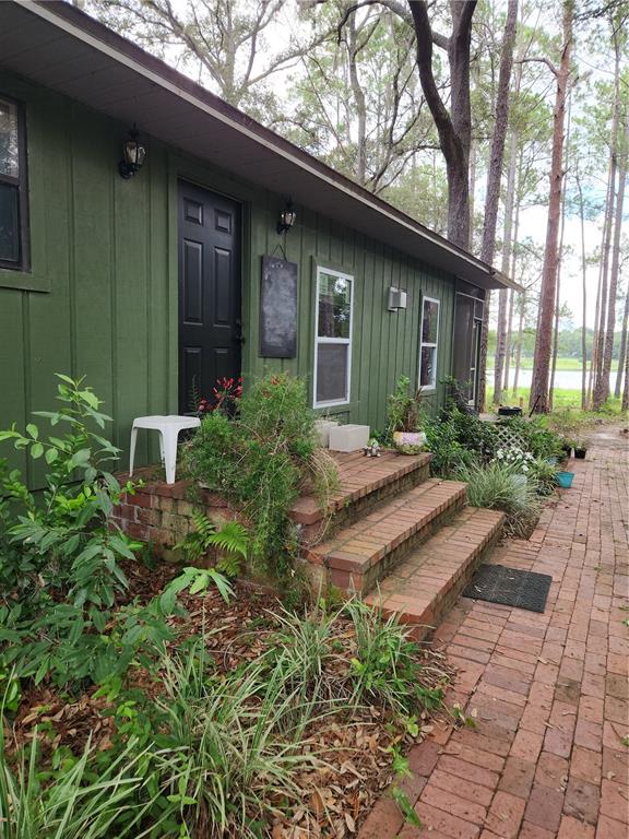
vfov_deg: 73.9
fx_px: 557
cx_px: 314
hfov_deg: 58.9
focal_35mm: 23
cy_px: 420
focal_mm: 5.4
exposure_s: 1/120
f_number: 1.8
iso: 32
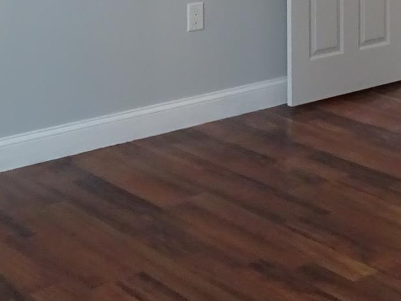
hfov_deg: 23.3
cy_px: -114
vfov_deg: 17.1
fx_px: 927
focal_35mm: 80
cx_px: 407
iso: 500
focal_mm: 4.1
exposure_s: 1/30
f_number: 3.5
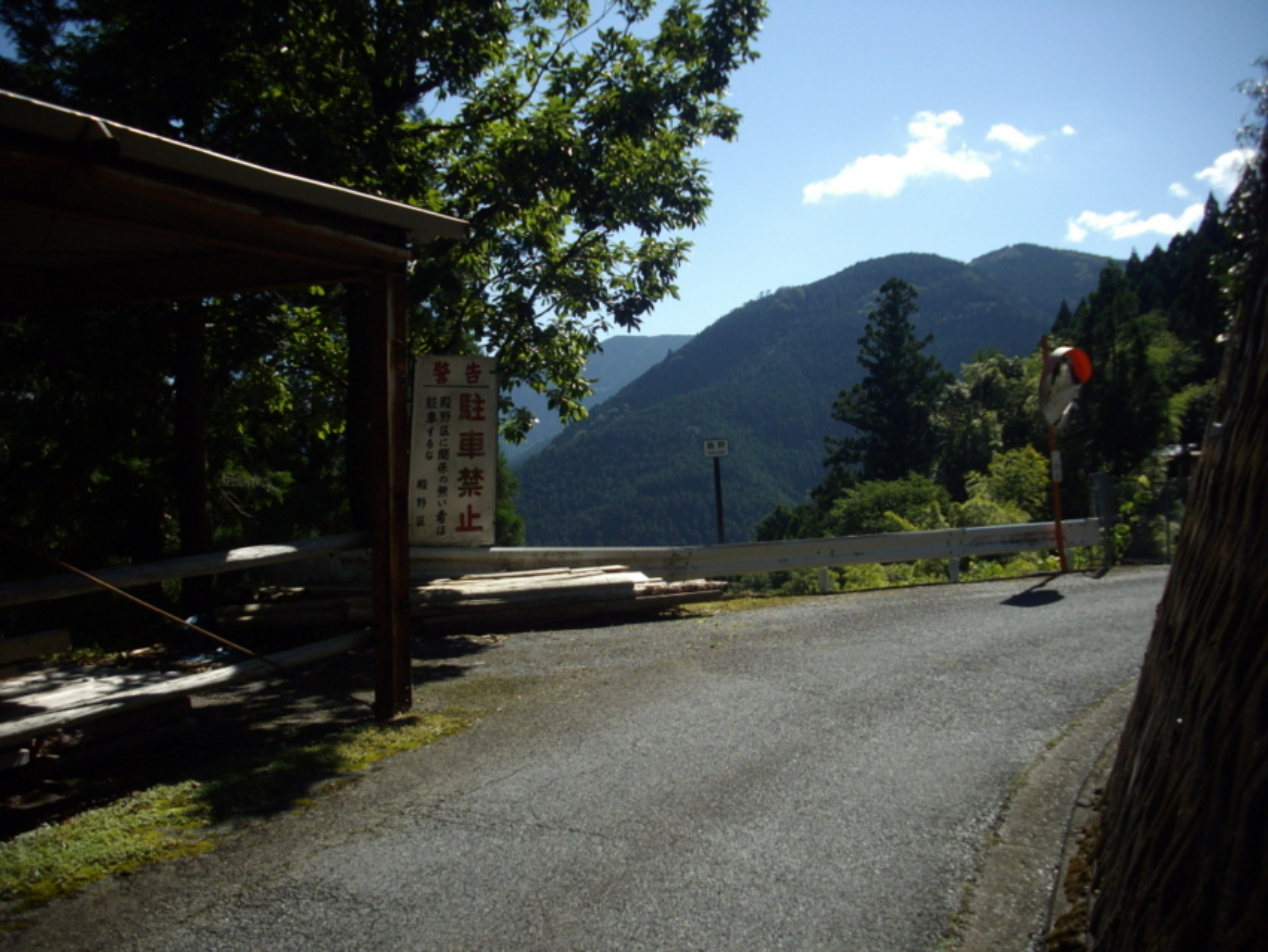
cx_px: 634
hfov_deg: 50.1
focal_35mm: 37
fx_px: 1356
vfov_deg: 38.7
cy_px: 476
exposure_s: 1/320
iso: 80
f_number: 5.6
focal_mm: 6.2
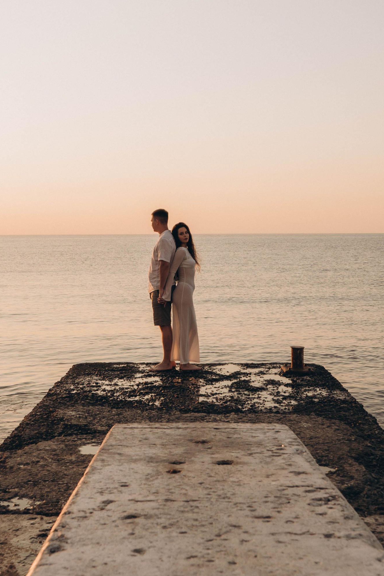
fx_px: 864
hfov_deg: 25.0
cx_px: 137
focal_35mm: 54
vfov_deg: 36.7
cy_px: 215
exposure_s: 1/200
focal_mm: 28
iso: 200
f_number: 5.6
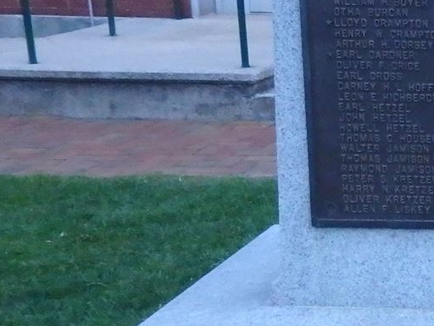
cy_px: 171
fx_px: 1053
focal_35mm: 84
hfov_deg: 18.7
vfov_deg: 17.6
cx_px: 753
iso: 800
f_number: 3.5
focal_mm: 3.7
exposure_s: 1/30
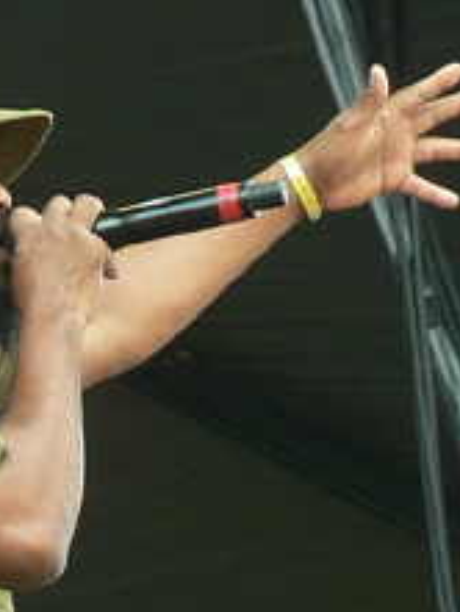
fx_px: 4655
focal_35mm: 263
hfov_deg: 5.6
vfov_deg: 7.5
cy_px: 673
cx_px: -67
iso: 64
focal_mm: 16.5
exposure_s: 1/80
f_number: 3.2
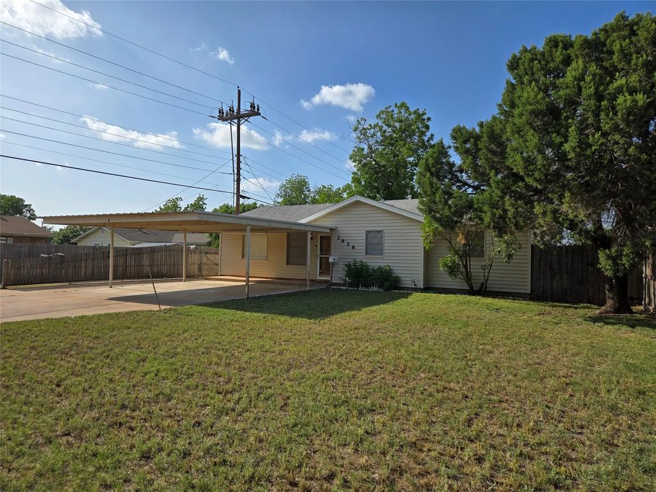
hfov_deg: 73.9
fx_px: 436
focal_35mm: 23
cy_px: 246
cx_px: 328
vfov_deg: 58.9
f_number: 1.8
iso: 25
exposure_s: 1/2234
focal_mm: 5.4
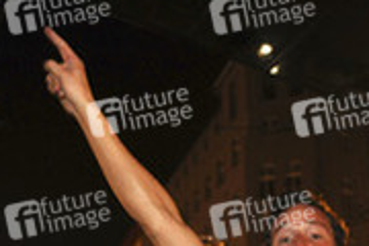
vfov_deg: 21.5
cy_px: 266
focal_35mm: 60
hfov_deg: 32.6
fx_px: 615
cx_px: 290
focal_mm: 24
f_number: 2.8
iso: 2000
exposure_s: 1/60
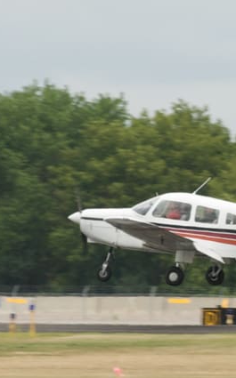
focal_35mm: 461
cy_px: 189
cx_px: 223
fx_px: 4752
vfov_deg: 4.6
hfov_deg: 2.8
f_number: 9
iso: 250
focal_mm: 200
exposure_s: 1/250
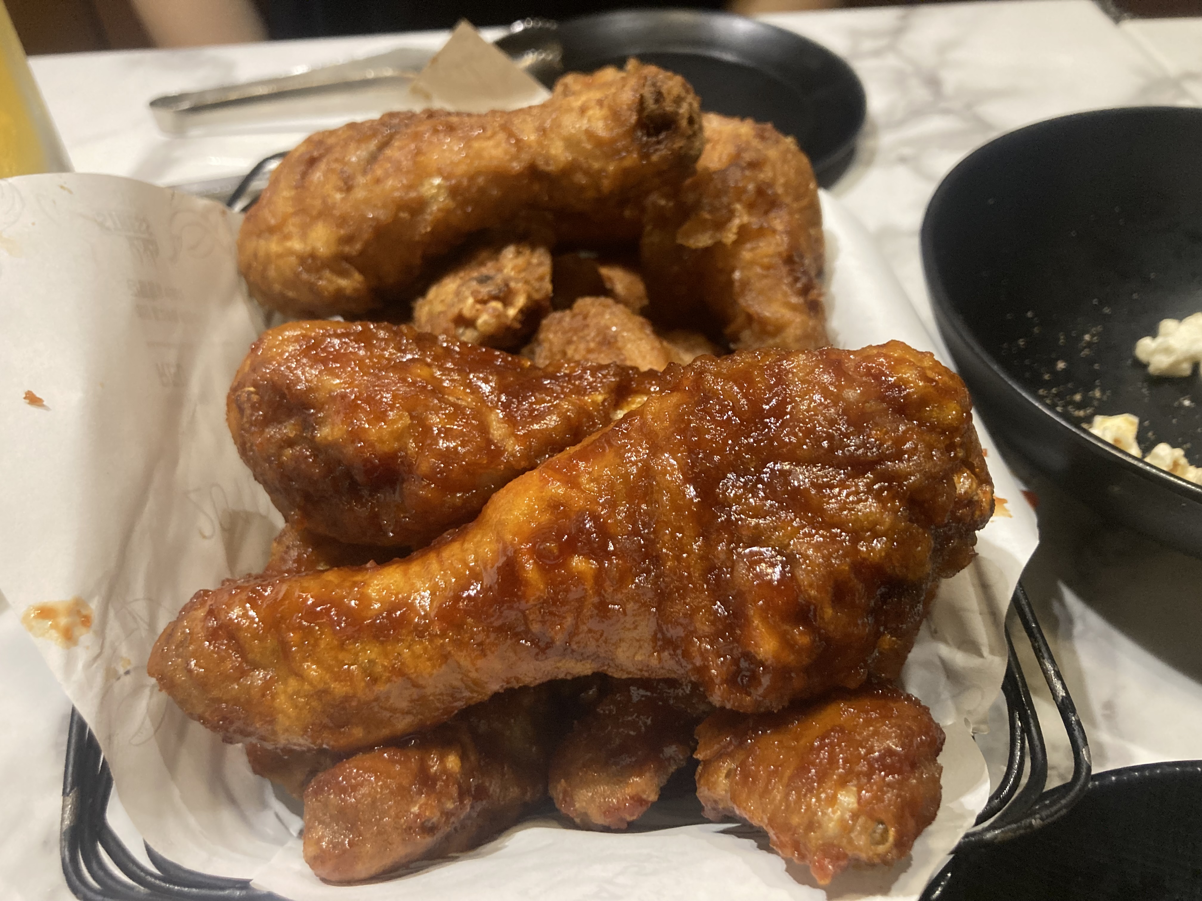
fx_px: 972
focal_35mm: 28
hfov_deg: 63.4
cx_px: 601
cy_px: 450
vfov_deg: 49.7
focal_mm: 3.99
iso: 320
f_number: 1.8
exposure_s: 1/60
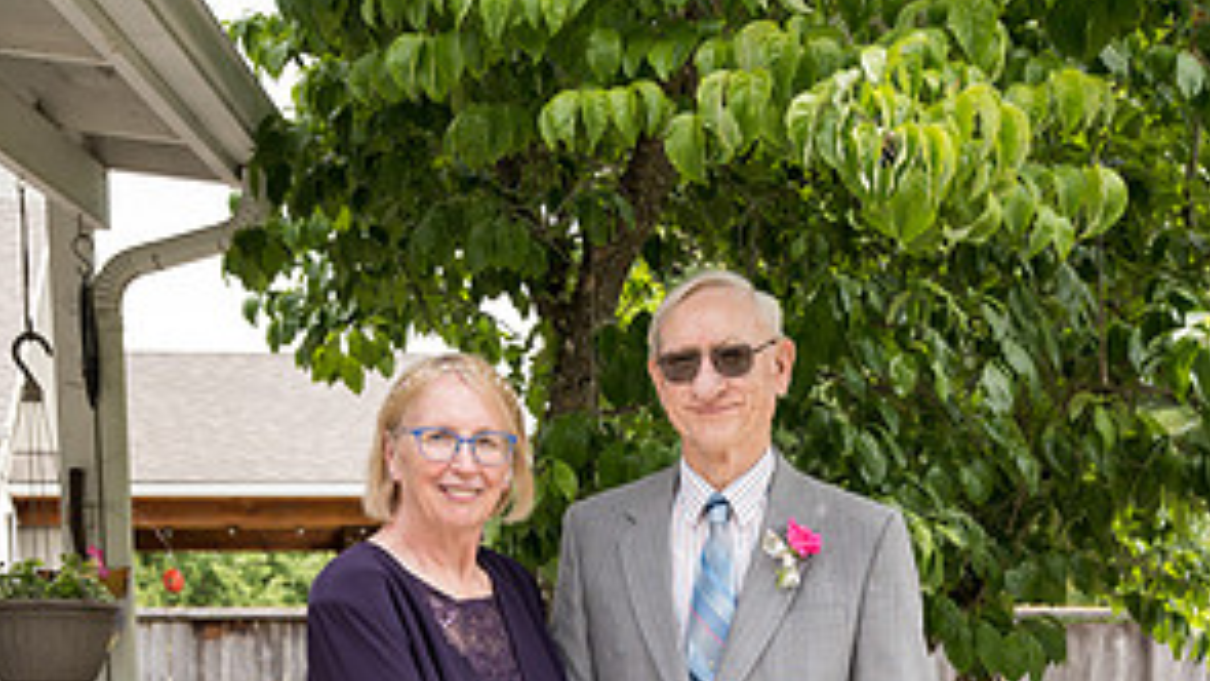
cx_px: 599
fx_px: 2054
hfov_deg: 32.8
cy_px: 890
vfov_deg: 17.6
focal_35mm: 64
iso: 400
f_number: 5
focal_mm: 40
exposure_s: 1/500
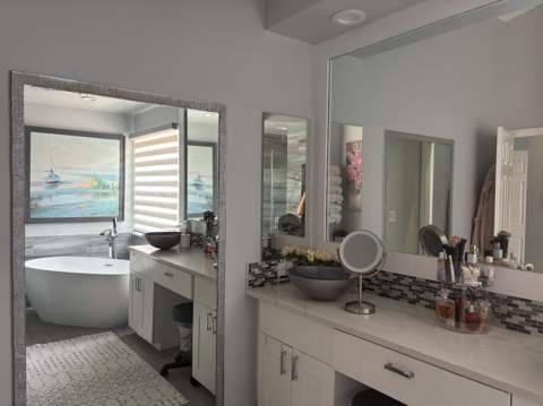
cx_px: 272
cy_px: 203
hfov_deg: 67.4
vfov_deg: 53.0
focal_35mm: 26
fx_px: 407
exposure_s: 1/60
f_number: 1.6
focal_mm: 5.96
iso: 125
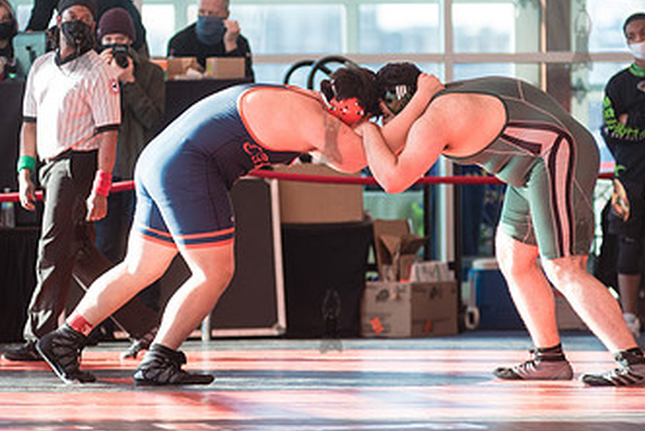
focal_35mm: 349
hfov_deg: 5.9
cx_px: 330
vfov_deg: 3.9
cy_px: 131
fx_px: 6258
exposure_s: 1/400
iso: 400
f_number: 4
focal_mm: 200
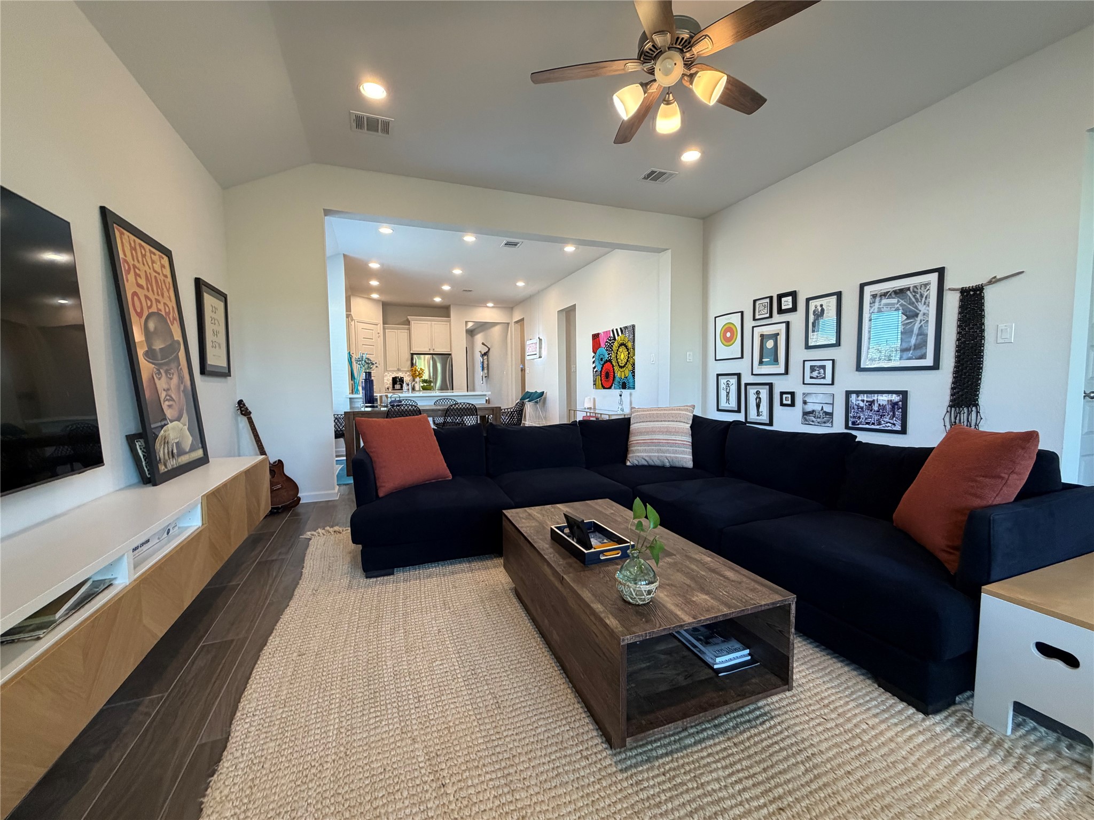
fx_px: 442
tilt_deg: -3.8
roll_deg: +2.7
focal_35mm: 14
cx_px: 547
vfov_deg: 85.7
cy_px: 410
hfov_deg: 102.1
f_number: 2.2
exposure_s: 1/120
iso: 320
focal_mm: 2.22
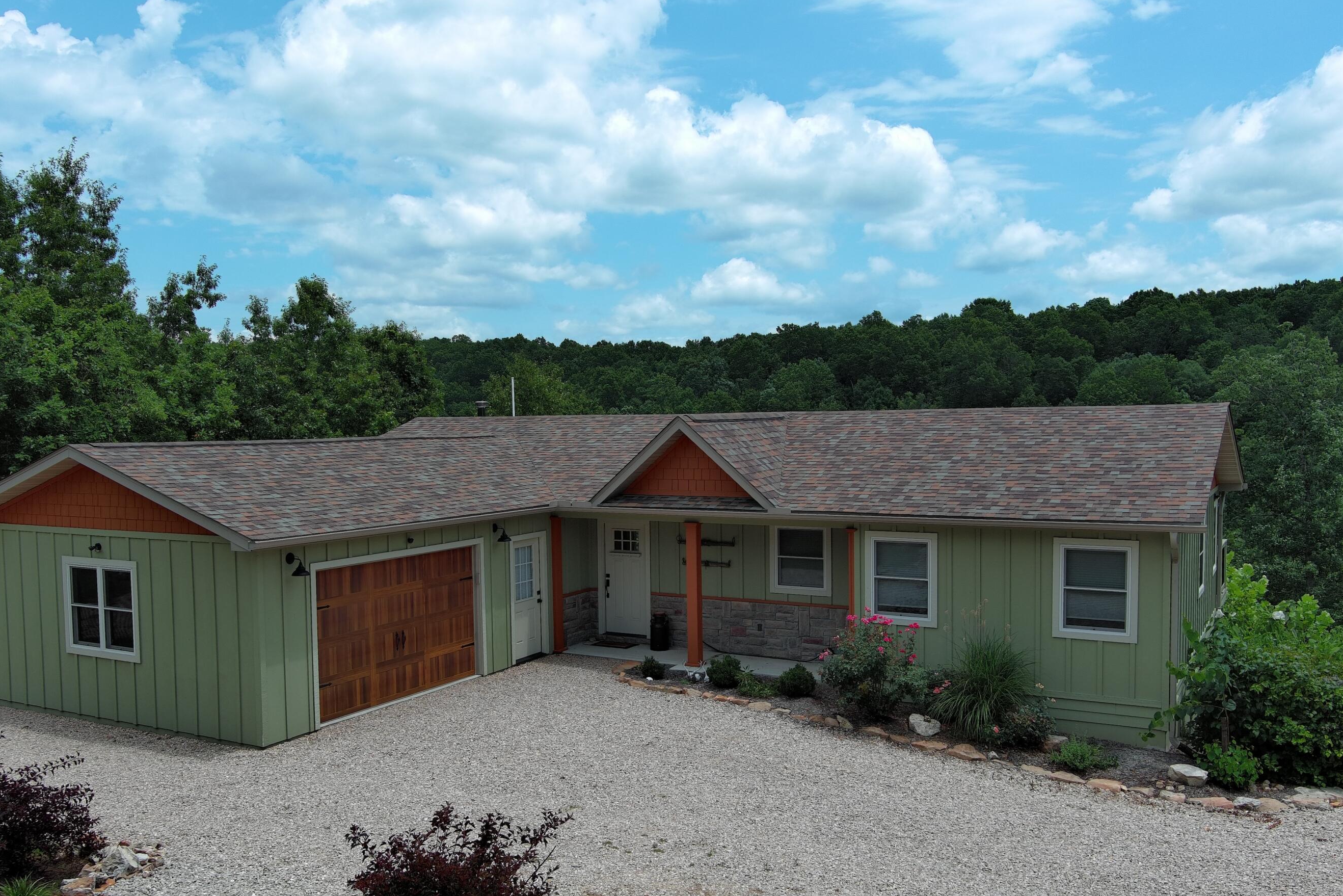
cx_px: 616
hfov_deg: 57.1
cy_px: 500
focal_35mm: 33
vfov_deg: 39.9
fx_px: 1231
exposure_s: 1/1873
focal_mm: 10.57
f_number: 2.8
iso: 100
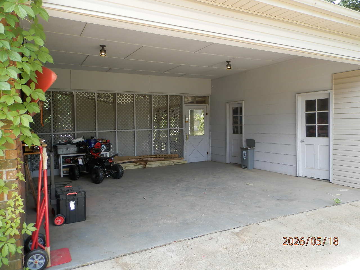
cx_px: 180
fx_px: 260
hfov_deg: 69.4
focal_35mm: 25
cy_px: 135
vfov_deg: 54.9
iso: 80
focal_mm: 4.5
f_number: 3.1
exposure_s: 1/80
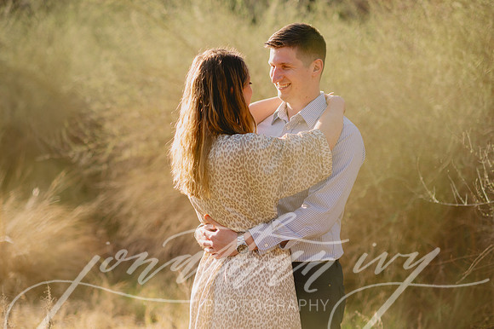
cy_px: 164
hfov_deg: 23.9
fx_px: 1166
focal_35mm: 85
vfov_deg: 16.1
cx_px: 247
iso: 100
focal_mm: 85
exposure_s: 1/2500
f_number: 2
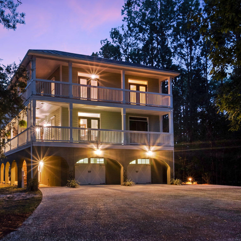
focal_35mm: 30
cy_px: 121
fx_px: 236
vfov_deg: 54.0
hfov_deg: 52.6
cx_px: 74
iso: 800
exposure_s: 30
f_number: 22
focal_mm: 15.1
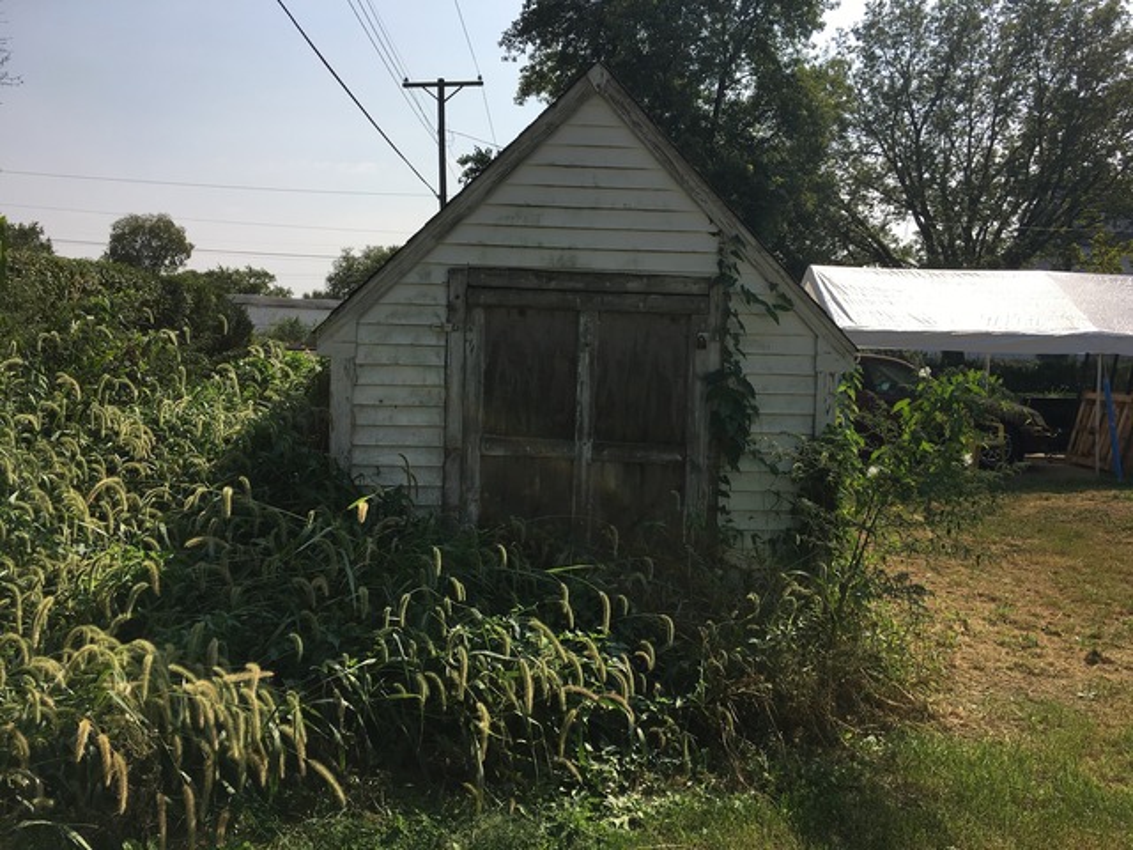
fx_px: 949
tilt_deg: -3.2
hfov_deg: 61.7
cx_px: 566
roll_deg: -2.5
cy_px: 425
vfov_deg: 48.2
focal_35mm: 29
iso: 25
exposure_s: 1/2198
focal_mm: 4.15
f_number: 2.2
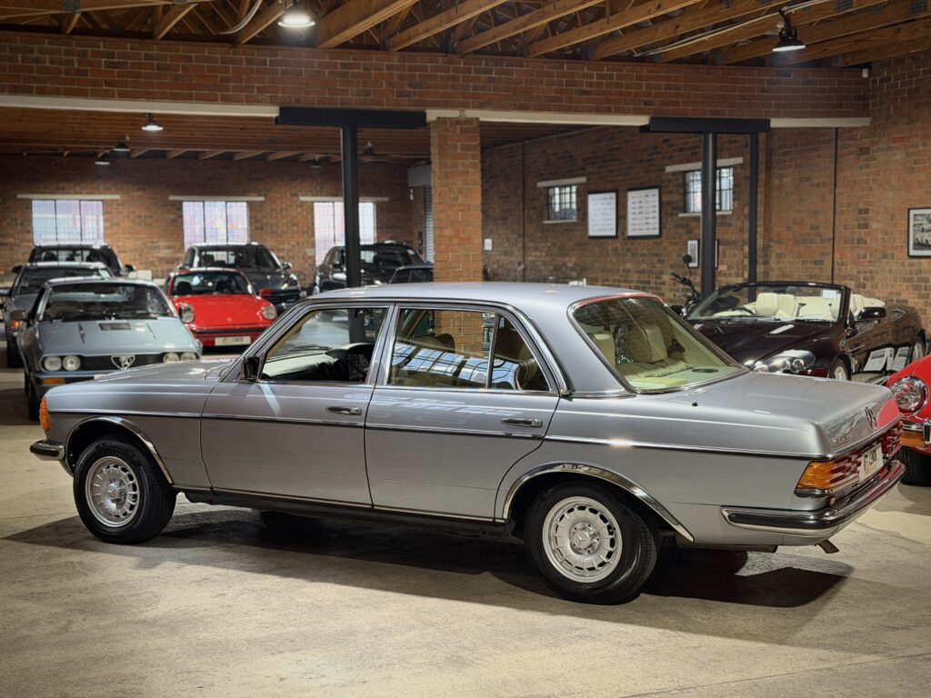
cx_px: 466
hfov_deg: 39.7
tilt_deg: -5.5
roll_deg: +0.2
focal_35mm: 48
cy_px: 349
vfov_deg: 30.3
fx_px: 1291
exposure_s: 1/50
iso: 250
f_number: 1.78
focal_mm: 6.76
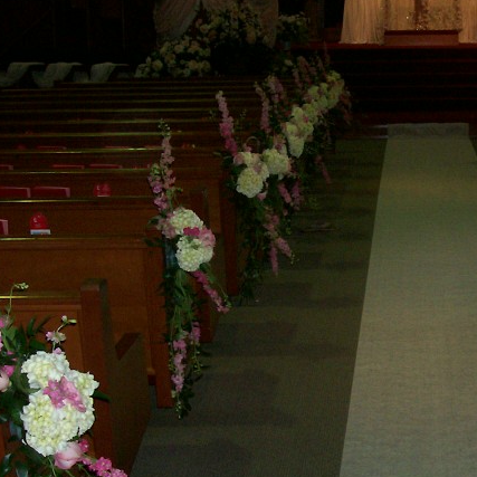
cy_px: 260
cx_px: 433
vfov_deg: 19.5
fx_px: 1388
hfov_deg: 19.1
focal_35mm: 89
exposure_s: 1/120
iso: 140
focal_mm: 7
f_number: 2.9
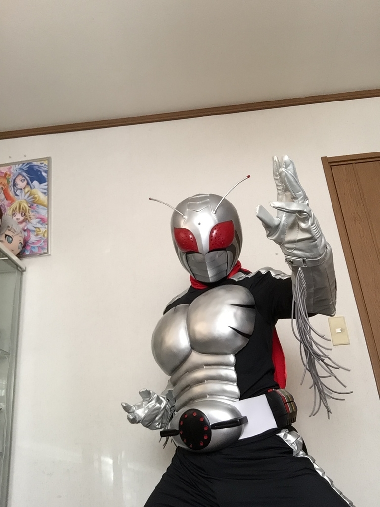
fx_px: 454
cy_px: 254
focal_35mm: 31
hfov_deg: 45.4
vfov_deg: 58.4
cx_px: 190
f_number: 2.2
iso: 80
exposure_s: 1/30
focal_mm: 2.65
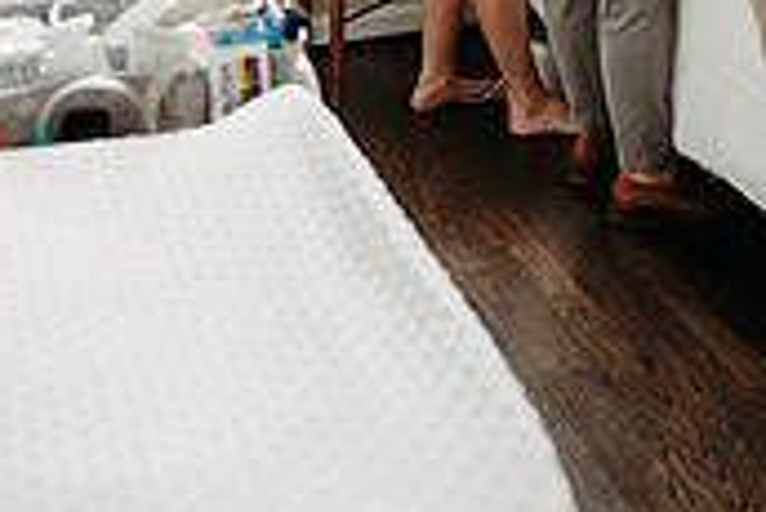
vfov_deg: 15.9
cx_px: 739
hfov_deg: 24.1
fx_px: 1725
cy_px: -176
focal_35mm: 81
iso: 1600
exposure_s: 1/200
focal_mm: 24
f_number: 2.5
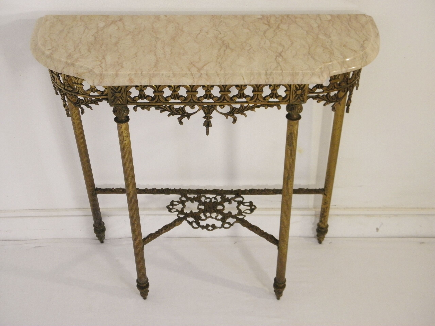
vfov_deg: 32.9
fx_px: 553
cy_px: 163
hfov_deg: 42.9
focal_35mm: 44
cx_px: 218
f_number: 3.9
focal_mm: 7.9
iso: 200
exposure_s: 1/40
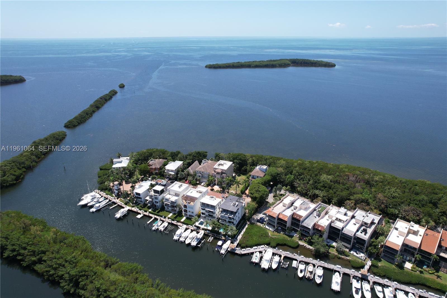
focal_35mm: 22
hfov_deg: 78.6
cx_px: 224
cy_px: 149
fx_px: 273
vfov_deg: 57.2
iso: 100
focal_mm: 8.38
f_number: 2.8
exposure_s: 1/1600
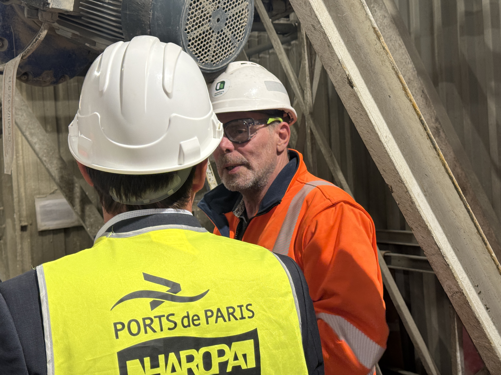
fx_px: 695
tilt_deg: -1.1
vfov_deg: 30.3
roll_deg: +3.3
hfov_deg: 39.7
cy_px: 188
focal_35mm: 48
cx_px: 250
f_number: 1.78
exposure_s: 1/50
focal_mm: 6.76
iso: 125
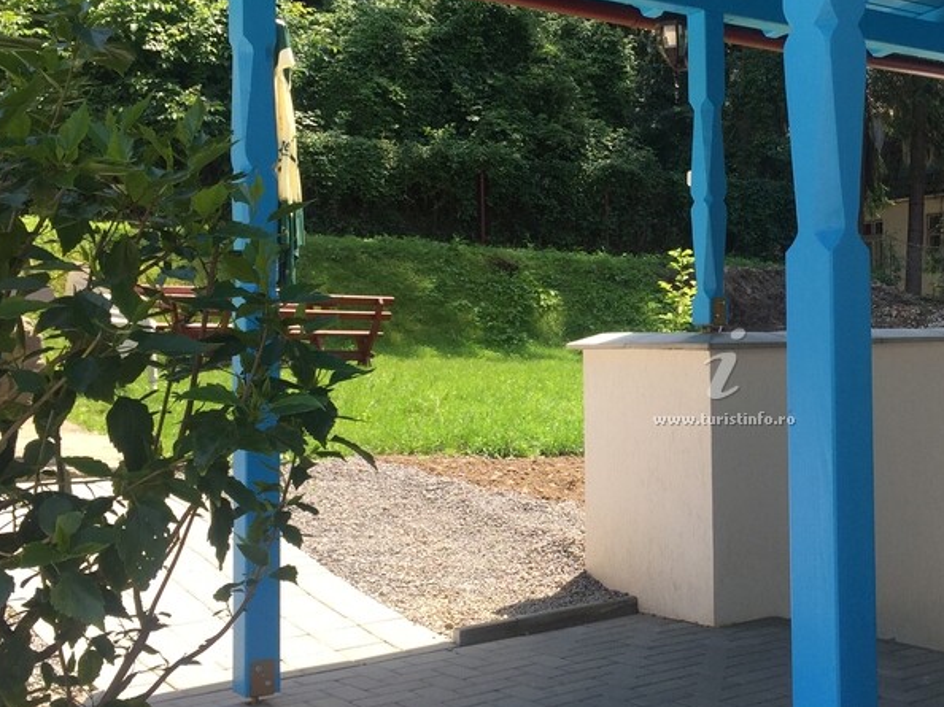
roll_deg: -0.3
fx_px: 1363
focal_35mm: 50
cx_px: 698
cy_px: 348
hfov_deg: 37.4
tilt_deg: +0.7
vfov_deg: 29.1
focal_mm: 4.15
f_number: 2.2
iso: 32
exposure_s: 1/430
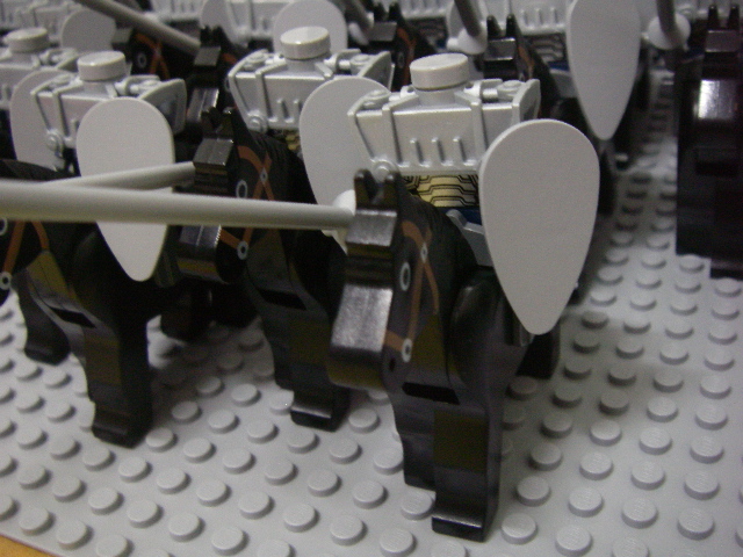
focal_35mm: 38
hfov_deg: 49.0
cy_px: 278
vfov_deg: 37.7
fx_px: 816
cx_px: 372
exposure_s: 1/4
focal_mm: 6.3
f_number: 3.3
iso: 320
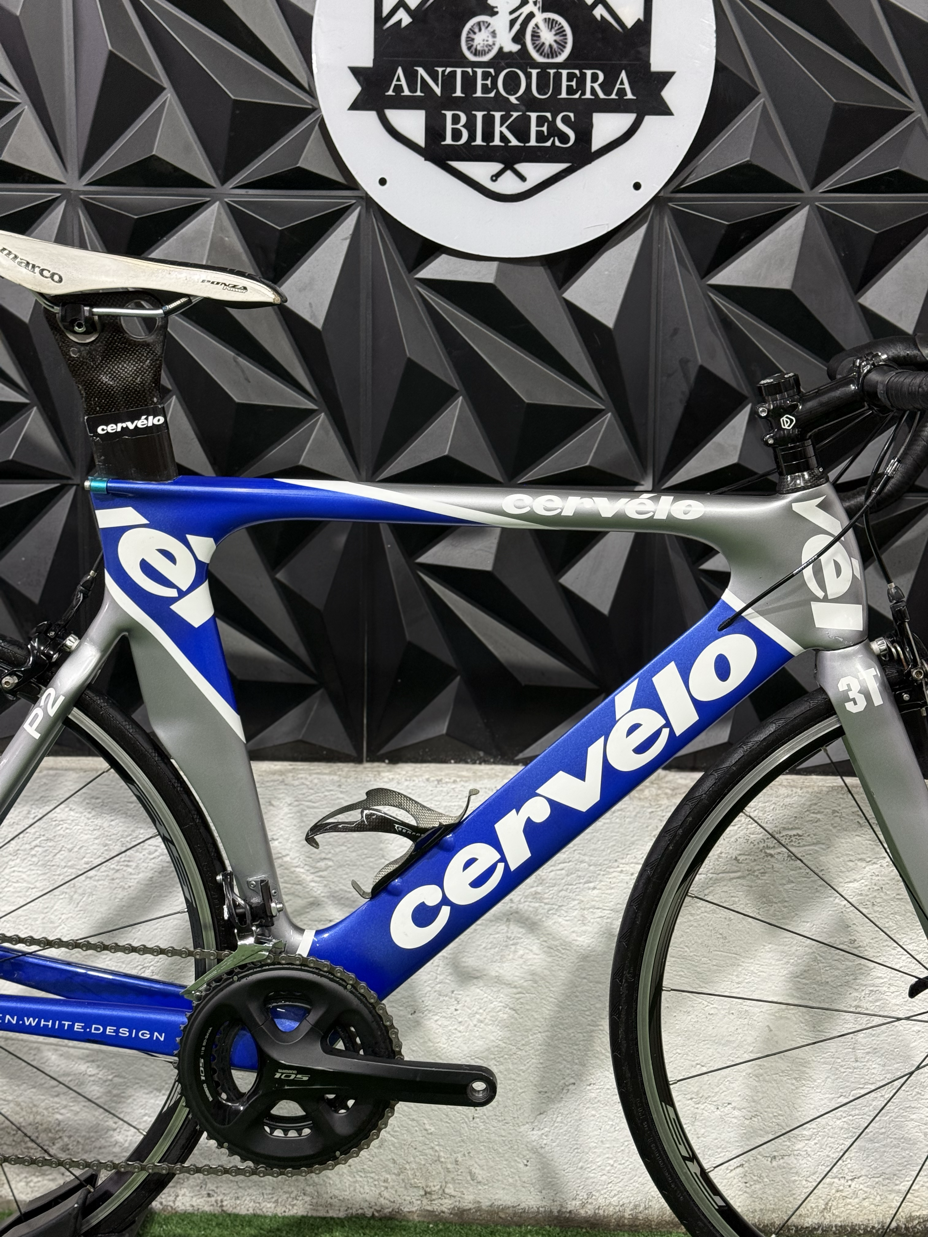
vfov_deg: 39.7
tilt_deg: -7.7
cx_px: 464
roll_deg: -1.8
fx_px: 1716
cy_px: 618
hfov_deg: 30.3
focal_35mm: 48
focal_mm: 6.76
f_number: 1.78
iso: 125
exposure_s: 1/60
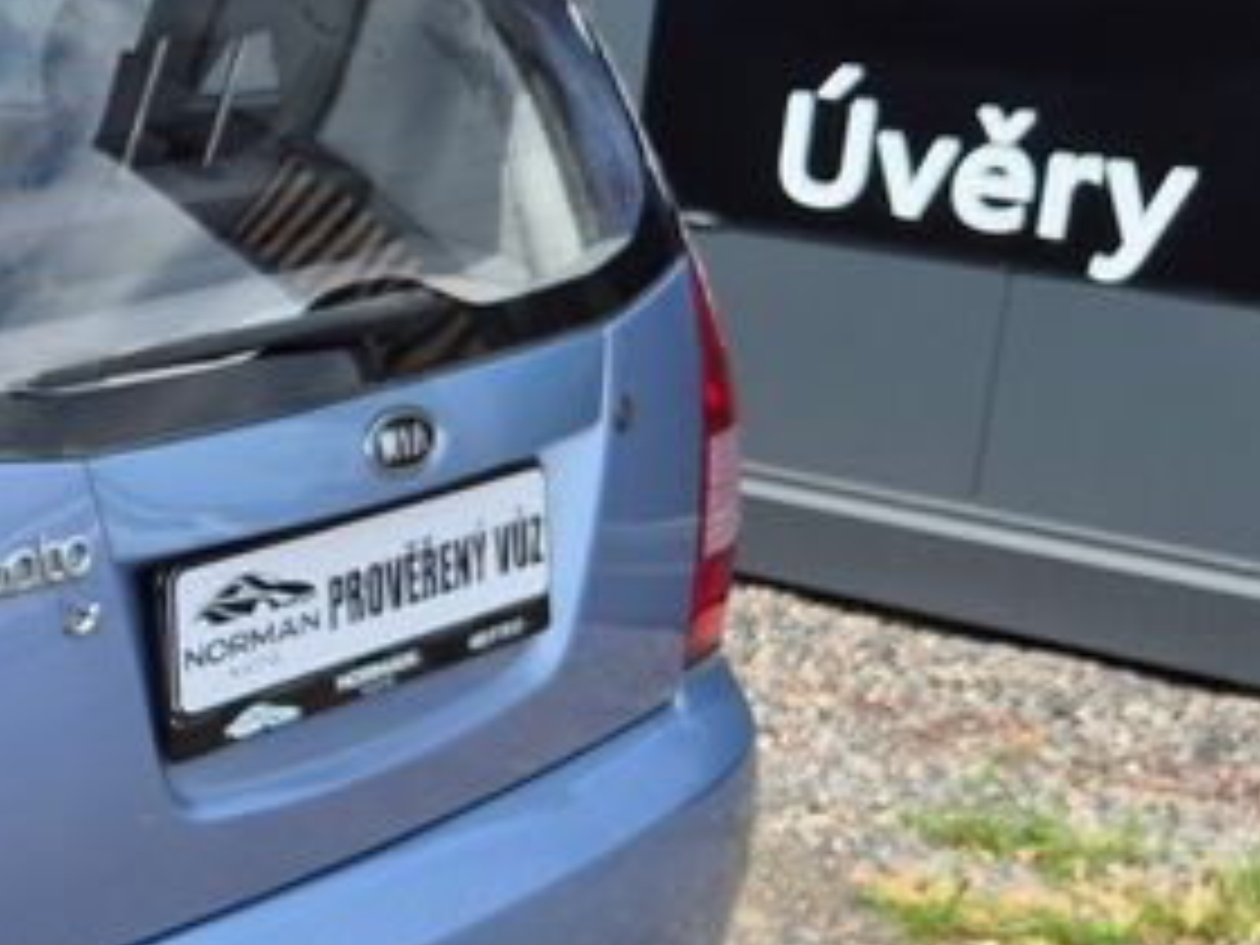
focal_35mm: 84
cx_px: -657
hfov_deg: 20.0
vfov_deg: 17.6
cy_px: 562
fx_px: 3058
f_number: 1.8
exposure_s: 1/1340
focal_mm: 5.4
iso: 25
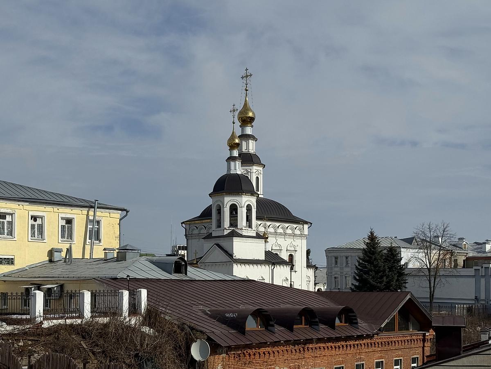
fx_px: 681
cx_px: 246
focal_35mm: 48
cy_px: 184
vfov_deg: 30.3
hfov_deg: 39.7
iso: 80
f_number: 1.78
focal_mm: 6.76
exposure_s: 1/15385
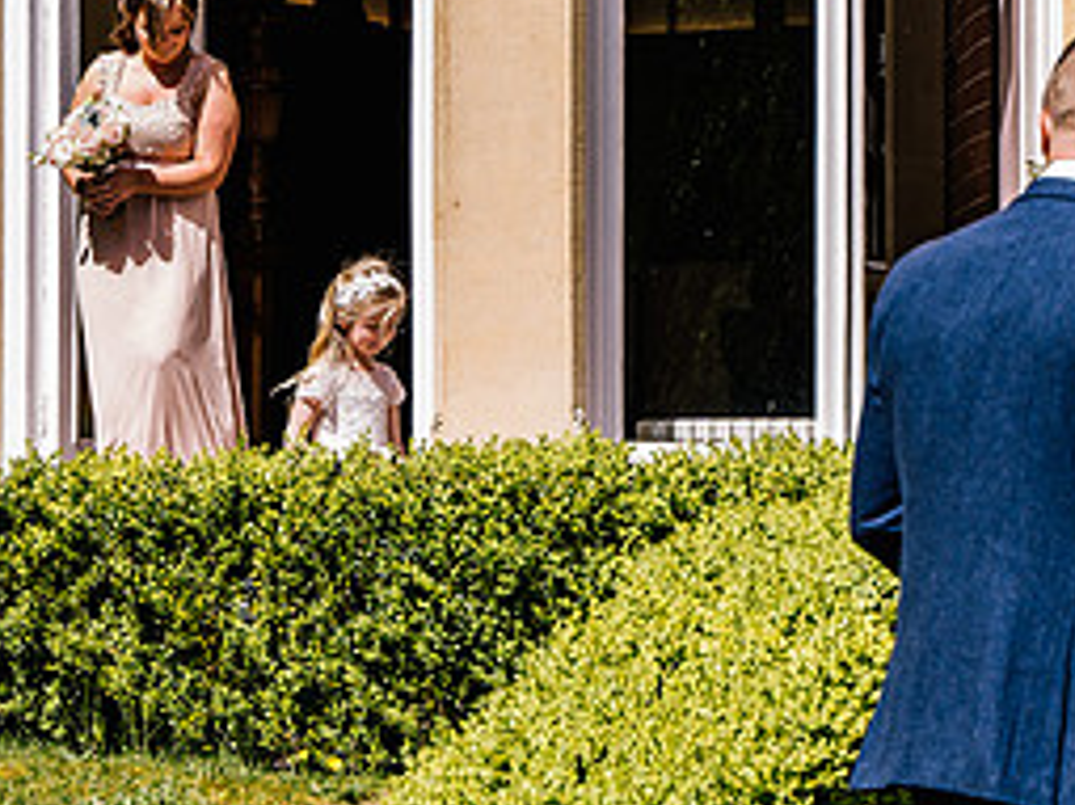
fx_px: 4625
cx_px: 304
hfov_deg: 13.2
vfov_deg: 9.9
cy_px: 377
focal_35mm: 149
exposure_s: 1/640
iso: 160
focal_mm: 67
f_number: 5
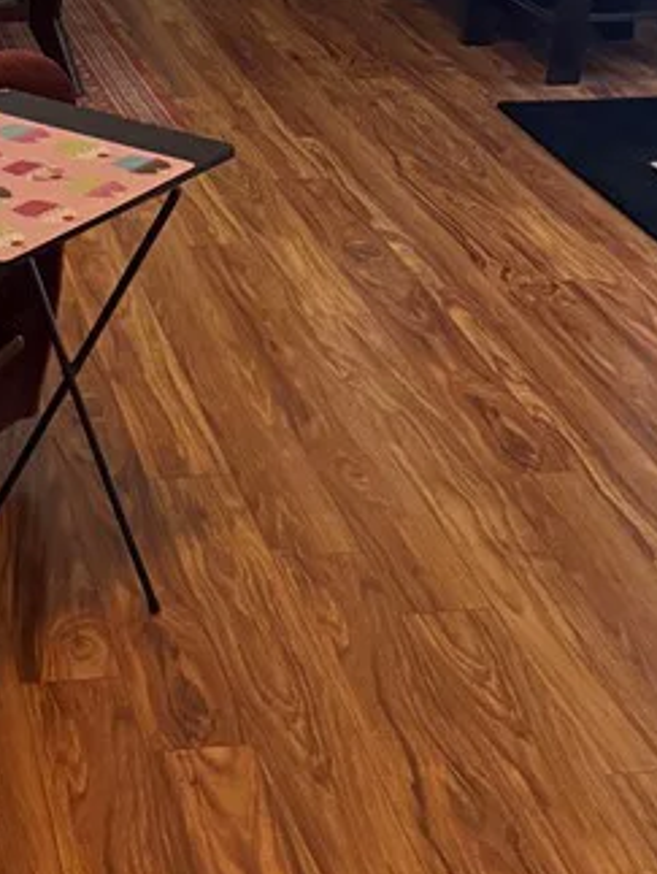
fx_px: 1919
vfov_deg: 23.3
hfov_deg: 18.8
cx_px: -41
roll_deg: +0.5
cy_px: -200
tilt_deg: -8.6
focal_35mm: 76
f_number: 1.78
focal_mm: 6.76
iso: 640
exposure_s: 1/60
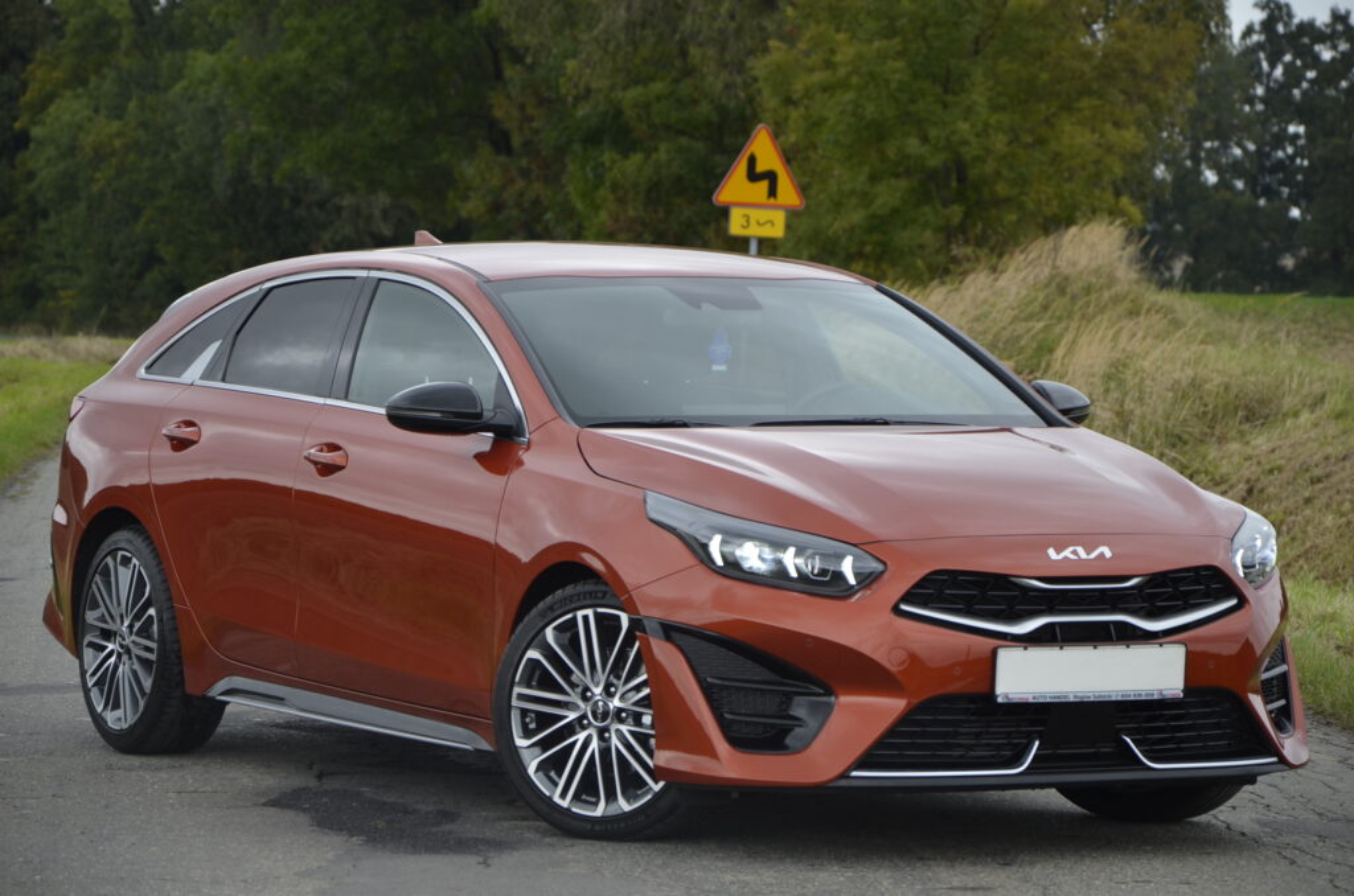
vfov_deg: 8.7
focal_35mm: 158
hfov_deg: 13.1
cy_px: 448
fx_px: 5911
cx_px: 677
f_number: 5.6
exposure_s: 1/125
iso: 200
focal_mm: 105
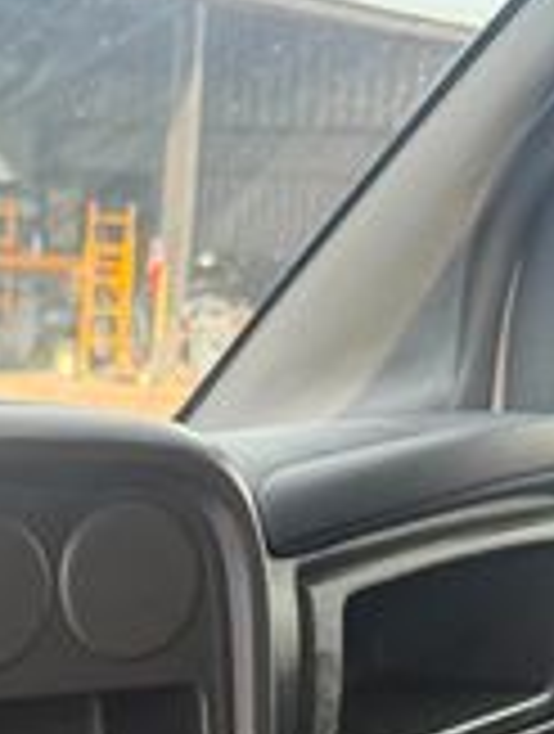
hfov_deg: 15.5
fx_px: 1998
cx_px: -14
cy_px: 1054
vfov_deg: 18.7
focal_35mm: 94
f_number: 1.78
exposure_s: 1/275
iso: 100
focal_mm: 6.76
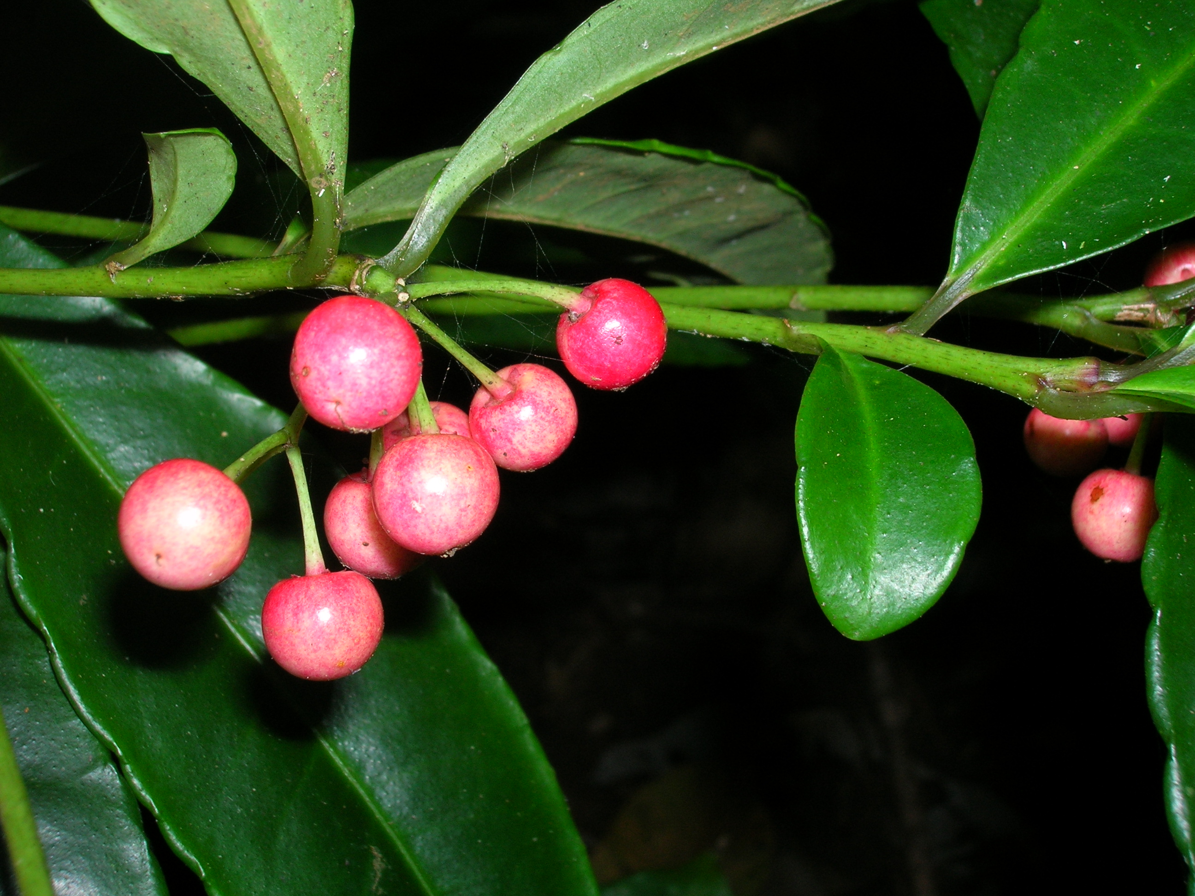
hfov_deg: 41.2
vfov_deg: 31.5
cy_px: 448
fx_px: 1588
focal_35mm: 46
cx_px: 598
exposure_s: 1/60.1
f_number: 5.4
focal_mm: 7.7
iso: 50
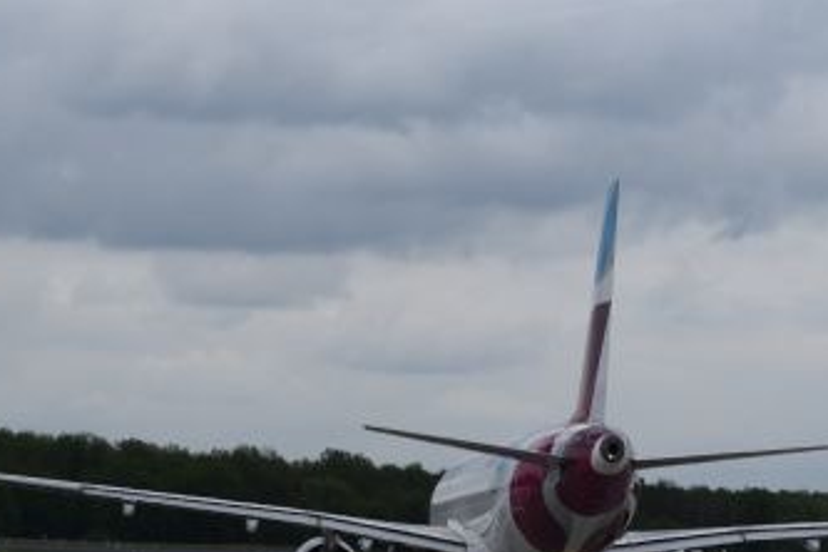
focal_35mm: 173
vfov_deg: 7.9
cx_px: 525
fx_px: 3979
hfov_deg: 11.9
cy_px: 337
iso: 220
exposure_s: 1/250
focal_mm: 48
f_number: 8
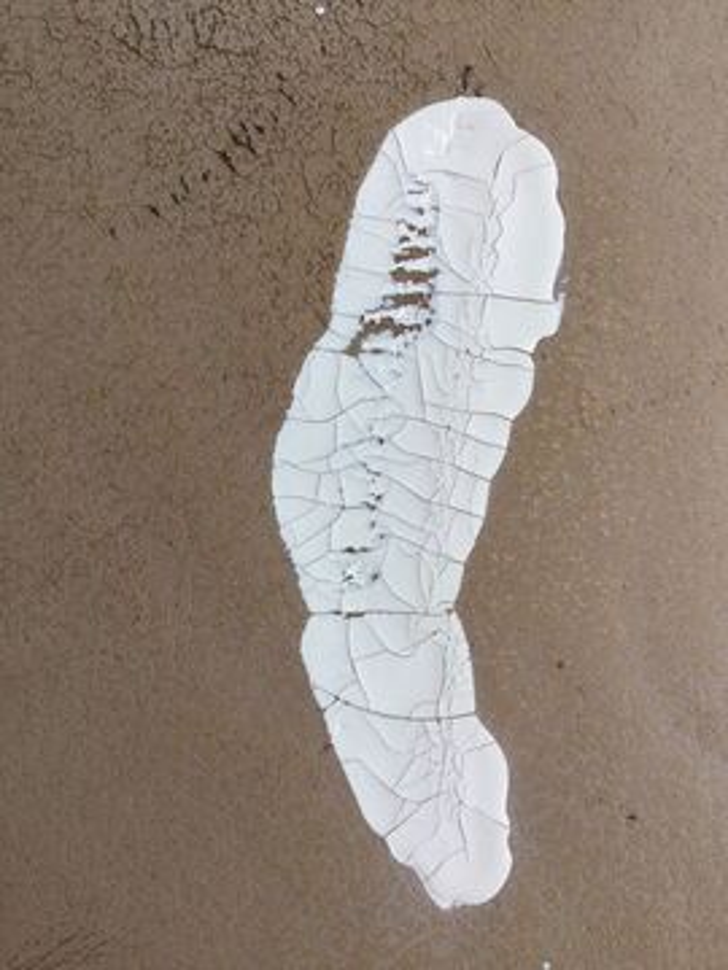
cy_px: 485
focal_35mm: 31
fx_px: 869
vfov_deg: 58.4
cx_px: 364
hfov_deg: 45.4
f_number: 2.4
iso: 25
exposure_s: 1/159
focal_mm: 3.3
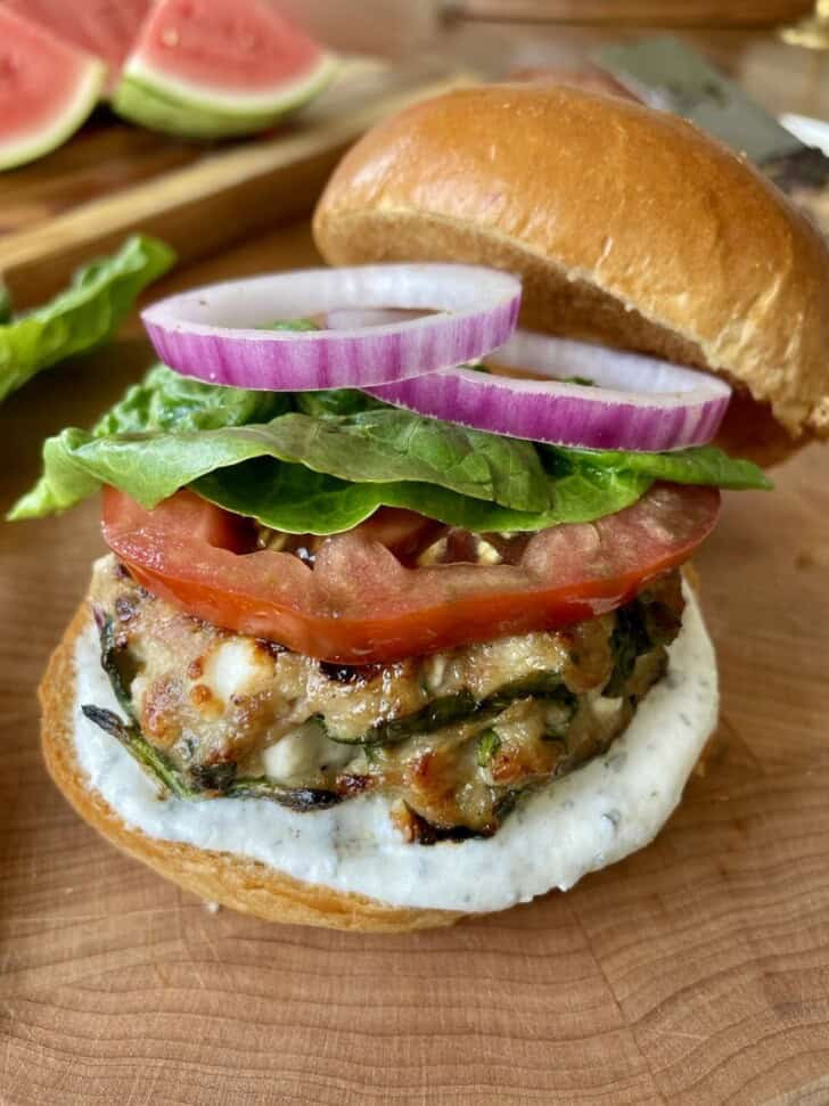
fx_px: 830
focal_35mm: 26
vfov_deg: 67.3
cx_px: 414
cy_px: 553
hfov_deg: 53.1
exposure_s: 1/121
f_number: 1.6
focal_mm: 4.2
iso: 50
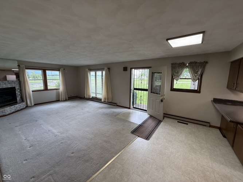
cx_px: 122
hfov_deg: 102.1
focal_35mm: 14
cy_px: 91
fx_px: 98
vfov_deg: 85.7
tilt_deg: -8.4
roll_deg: -0.8
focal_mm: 2.22
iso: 100
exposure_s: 1/120
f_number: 2.2
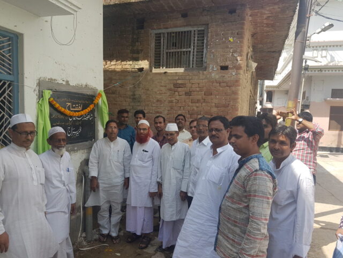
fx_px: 258
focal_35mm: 26
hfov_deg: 67.3
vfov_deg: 53.1
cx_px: 172
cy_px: 129
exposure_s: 1/876
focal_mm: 4.2
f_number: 1.7
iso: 40
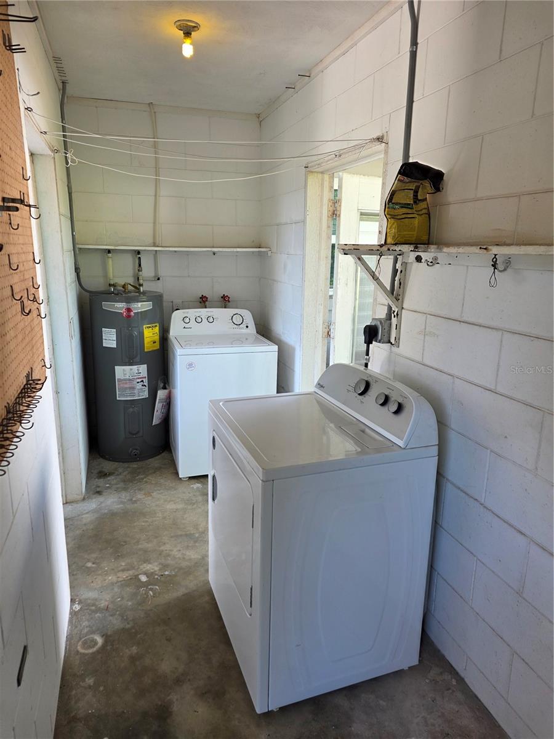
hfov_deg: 58.9
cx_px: 277
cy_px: 370
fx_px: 491
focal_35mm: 23
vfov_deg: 73.9
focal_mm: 6.25
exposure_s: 1/120
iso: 64
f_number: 1.7
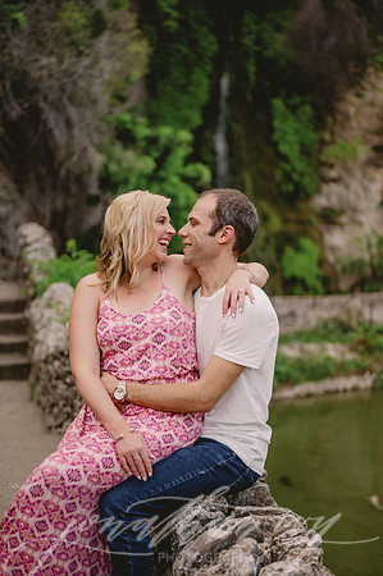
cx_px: 192
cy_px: 288
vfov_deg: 39.6
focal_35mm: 50
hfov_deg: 26.9
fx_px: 800
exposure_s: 1/200
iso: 80
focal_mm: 50
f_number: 2
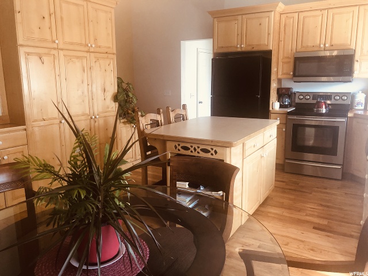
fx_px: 298
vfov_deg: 49.7
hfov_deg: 63.4
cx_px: 184
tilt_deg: -9.0
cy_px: 138
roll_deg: +3.3
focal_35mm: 28
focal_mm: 4
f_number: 1.8
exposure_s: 1/30
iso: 40
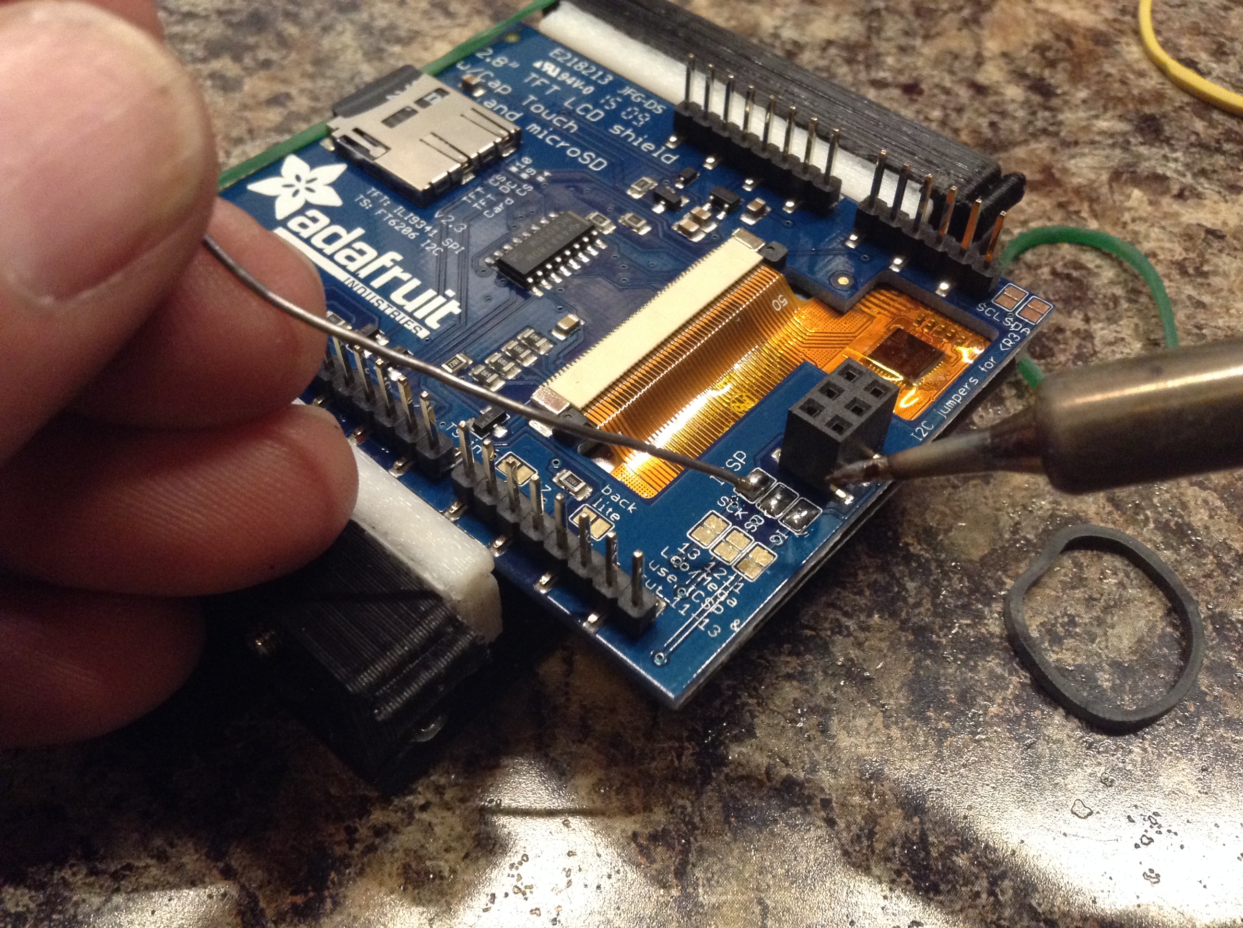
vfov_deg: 42.8
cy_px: 464
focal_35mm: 33
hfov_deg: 55.4
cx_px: 622
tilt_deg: -52.1
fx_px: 1183
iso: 250
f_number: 2.4
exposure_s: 1/20
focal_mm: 3.3
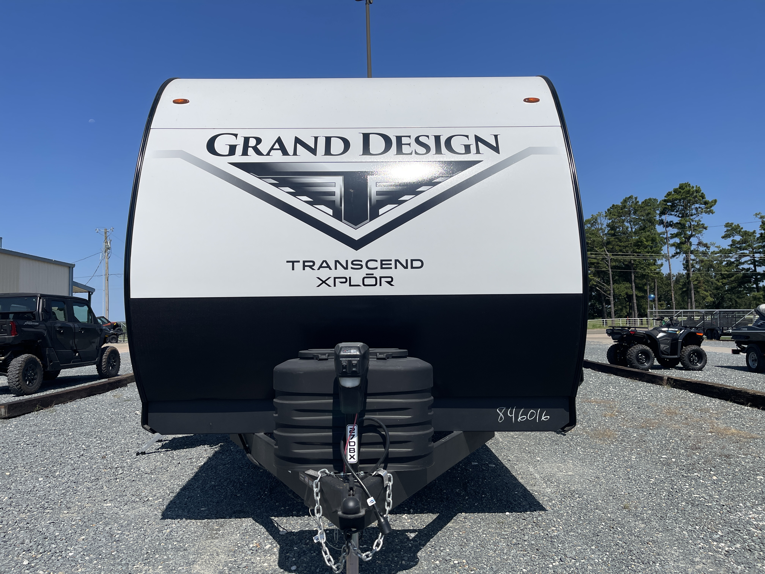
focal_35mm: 25
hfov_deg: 69.4
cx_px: 382
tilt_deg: +2.8
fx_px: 552
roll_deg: +0.4
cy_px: 287
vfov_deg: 54.9
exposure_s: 1/10000
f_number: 1.6
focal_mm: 5.1
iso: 32
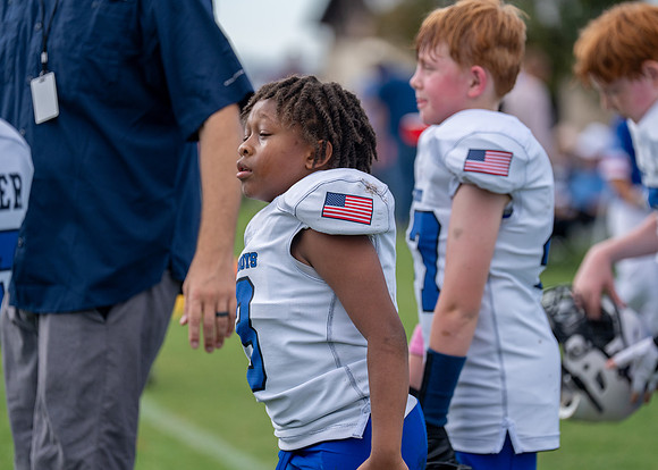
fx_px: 3177
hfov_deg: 11.8
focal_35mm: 170
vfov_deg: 8.5
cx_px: 329
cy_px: 240
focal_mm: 157
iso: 500
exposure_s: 1/5000
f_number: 2.8
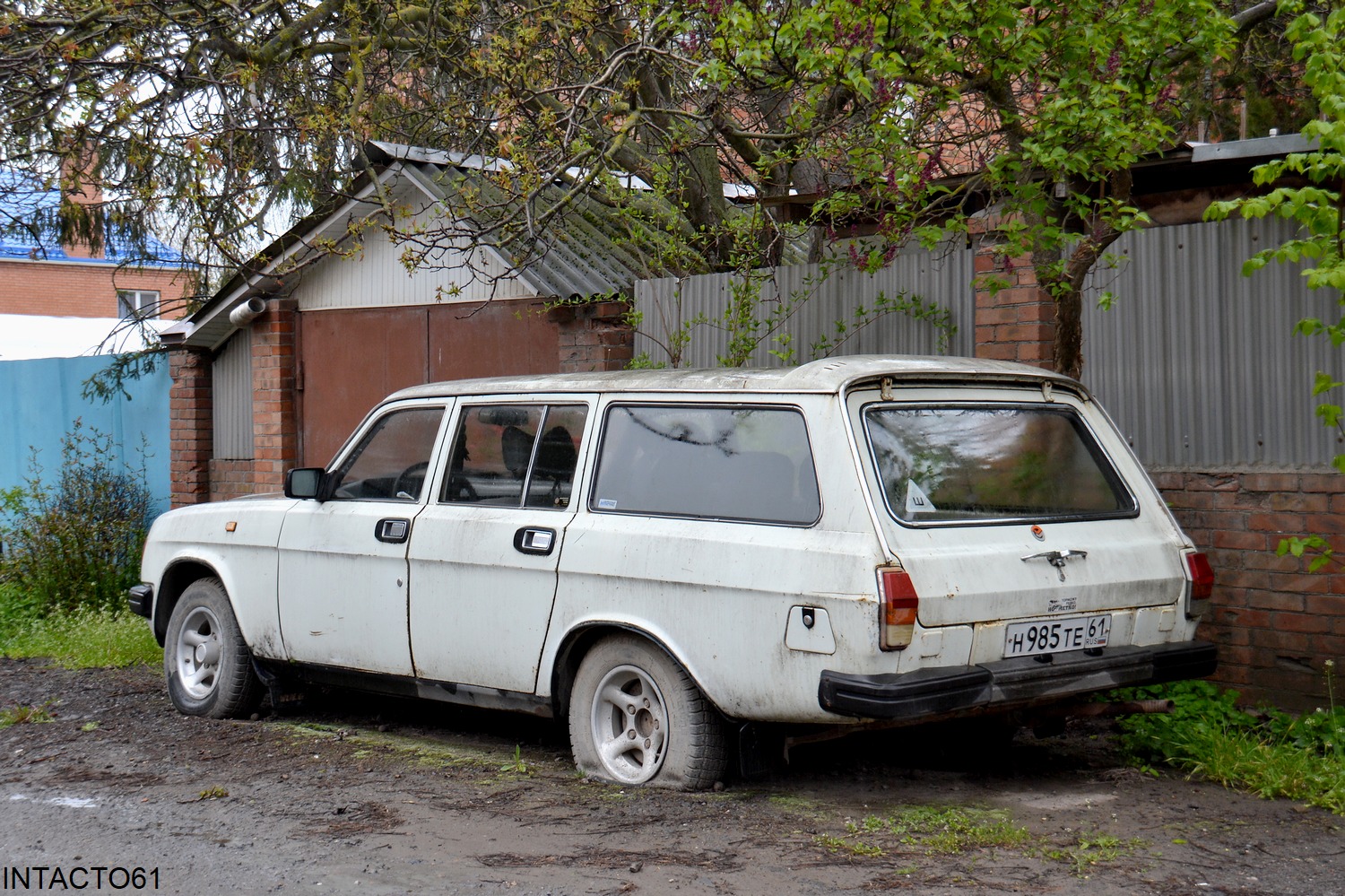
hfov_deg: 41.1
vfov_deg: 28.1
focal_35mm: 48
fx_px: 1793
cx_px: 672
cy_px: 448
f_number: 5.6
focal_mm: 32
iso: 400
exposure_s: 1/100
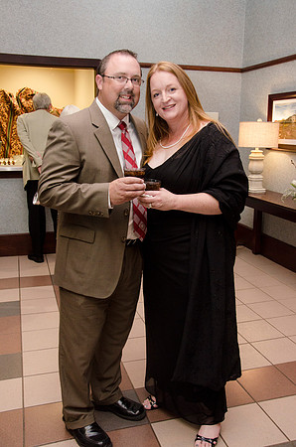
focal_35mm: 36
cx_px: 148
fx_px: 446
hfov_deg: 36.7
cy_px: 224
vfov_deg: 53.2
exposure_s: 1/80
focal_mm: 24
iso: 500
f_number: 6.3
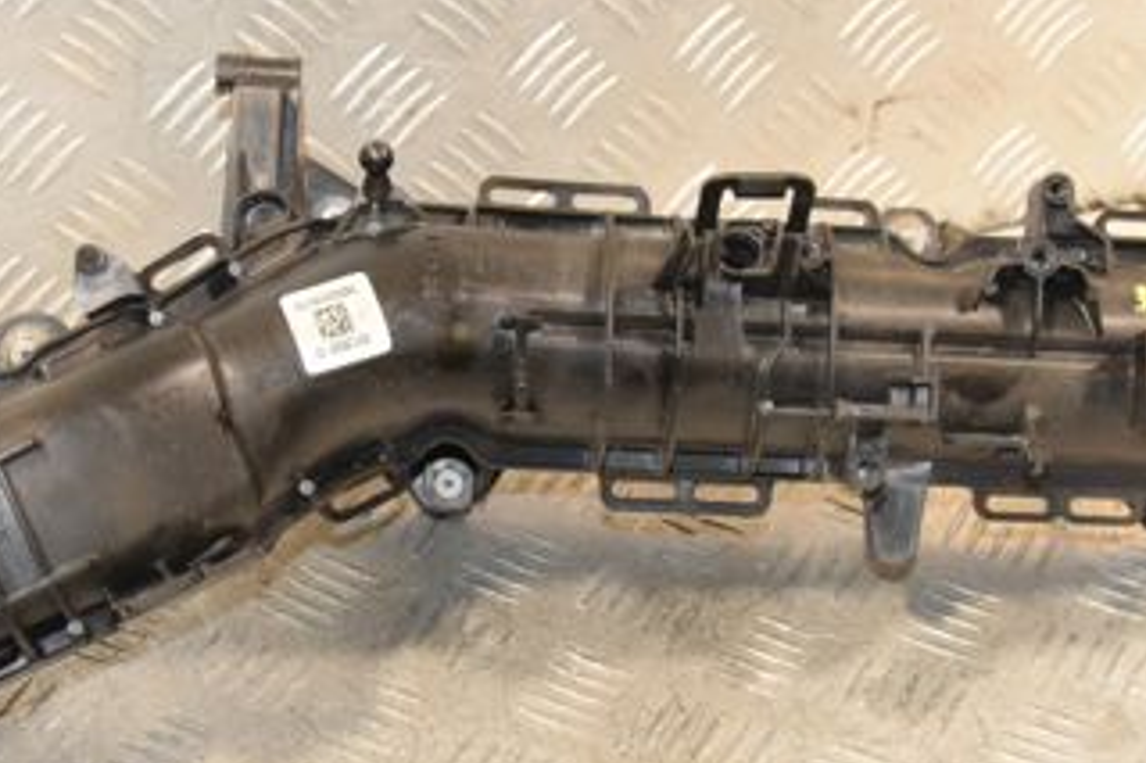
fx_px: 2863
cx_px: 605
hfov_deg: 22.6
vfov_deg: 15.2
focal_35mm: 90
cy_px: 405
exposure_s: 1/160
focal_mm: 30
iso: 1600
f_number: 5.6
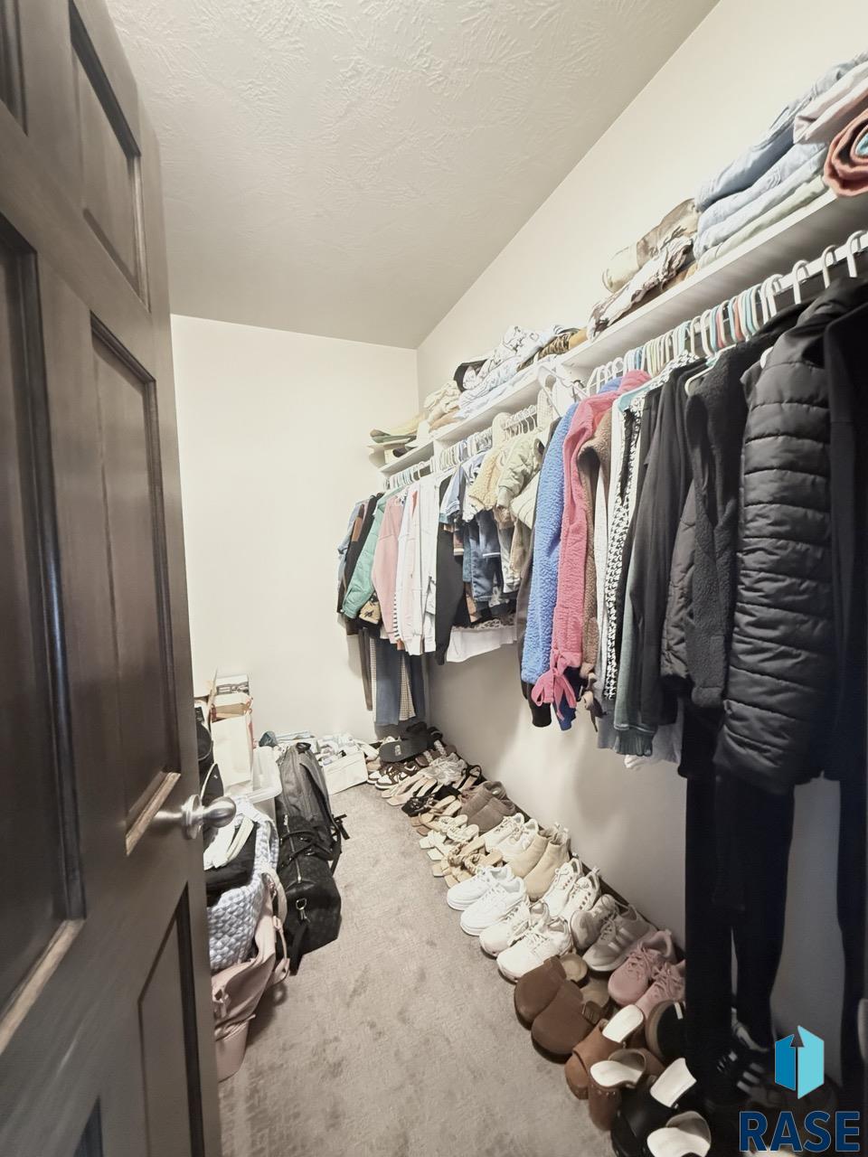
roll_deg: +1.8
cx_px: 434
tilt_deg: -2.9
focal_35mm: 14
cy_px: 578
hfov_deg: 85.7
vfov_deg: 102.1
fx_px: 468
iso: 2500
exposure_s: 1/15
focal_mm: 2.22
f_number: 2.2
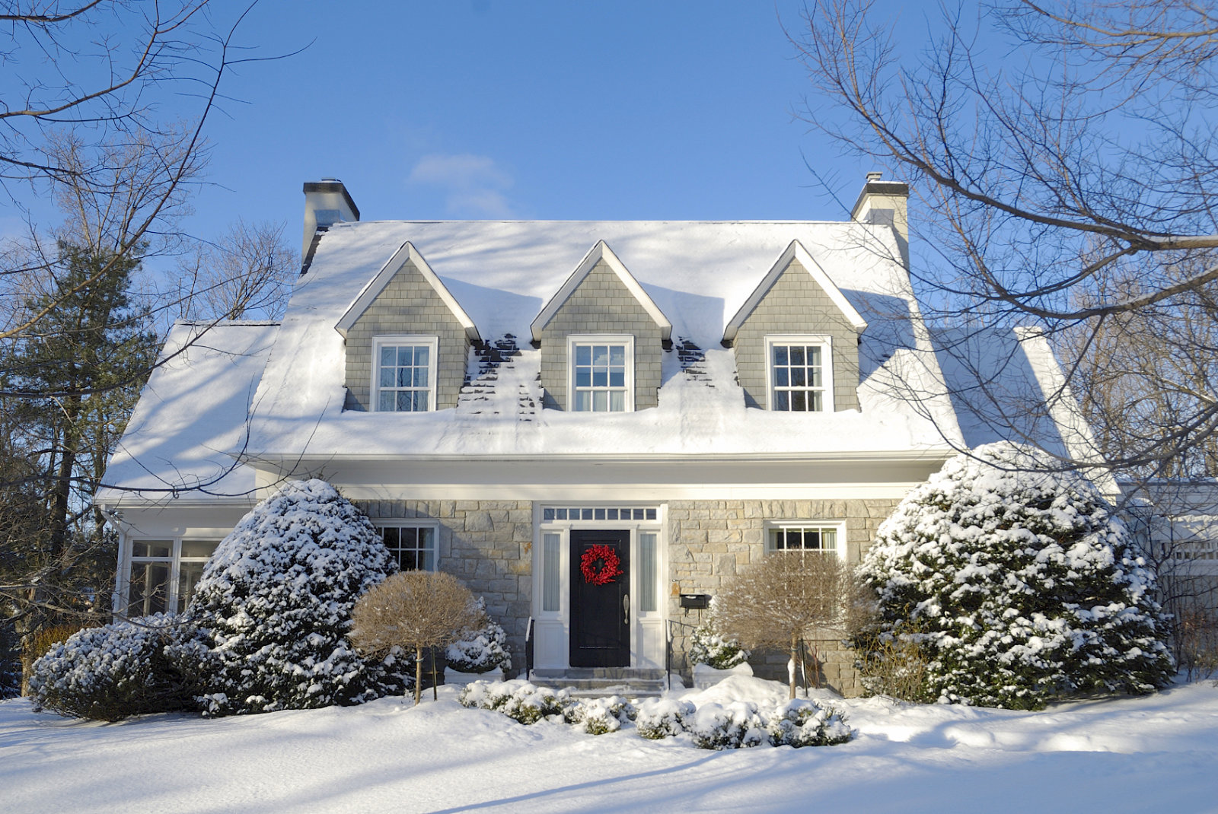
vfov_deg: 40.0
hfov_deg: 57.2
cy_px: 407
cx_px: 609
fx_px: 1117
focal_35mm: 33
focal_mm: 22
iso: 100
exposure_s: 1/160
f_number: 8
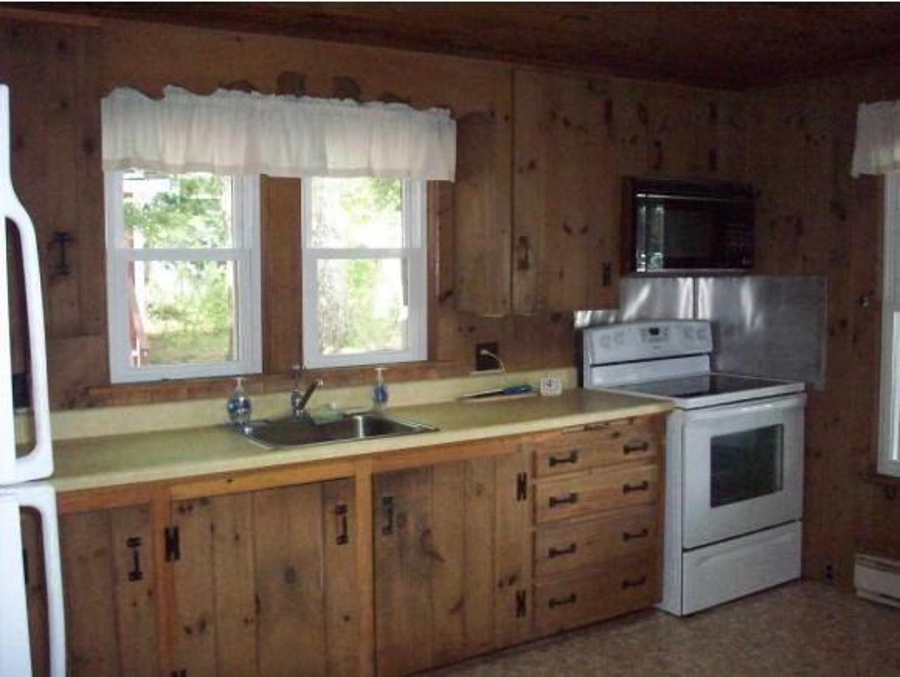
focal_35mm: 37
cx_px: 450
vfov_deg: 38.7
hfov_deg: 50.1
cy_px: 338
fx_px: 963
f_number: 2.8
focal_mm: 6.2
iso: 800
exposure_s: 1/128
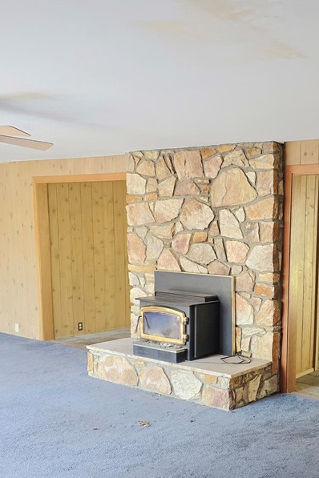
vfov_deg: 46.9
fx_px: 545
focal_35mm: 41
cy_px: 306
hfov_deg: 31.2
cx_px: 286
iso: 500
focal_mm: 6.3
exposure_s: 1/120
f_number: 1.7
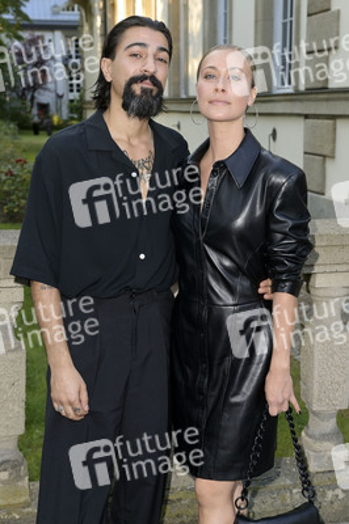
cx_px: 174
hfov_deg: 25.9
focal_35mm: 52
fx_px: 757
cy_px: 262
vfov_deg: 38.2
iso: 1000
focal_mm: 52
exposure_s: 1/200
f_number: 5.6
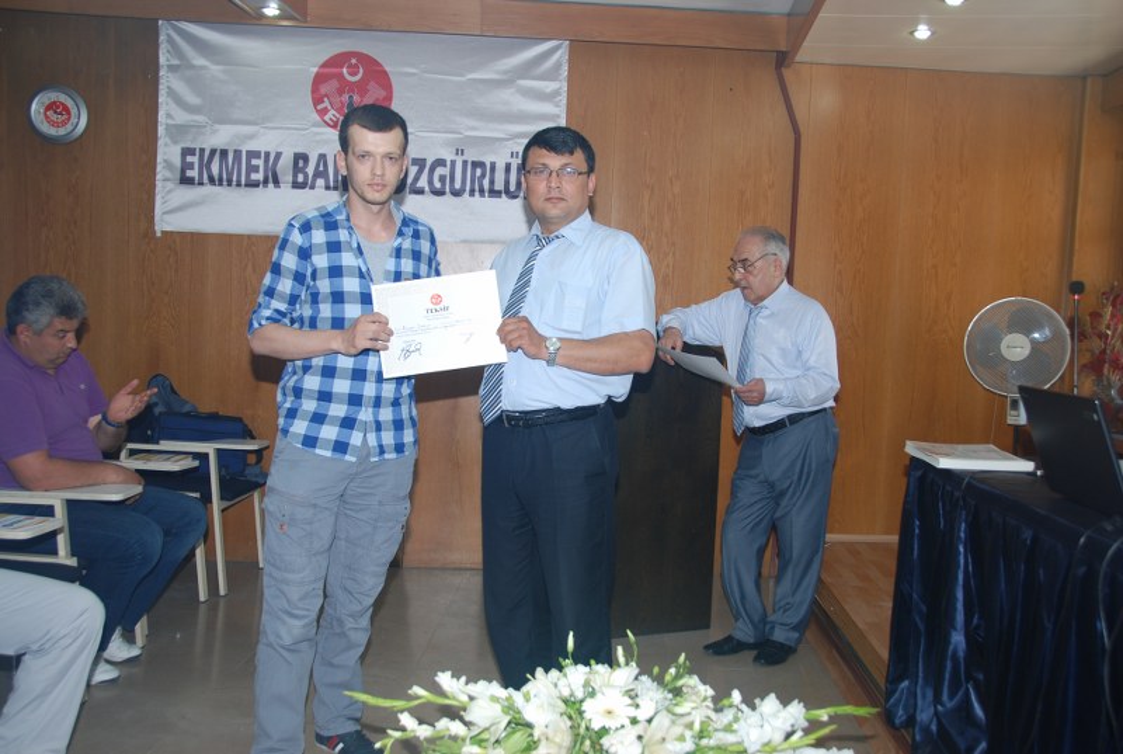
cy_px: 377
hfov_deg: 57.1
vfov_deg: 40.1
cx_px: 562
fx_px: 1032
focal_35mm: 33
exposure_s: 1/60
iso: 200
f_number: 4
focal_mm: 22
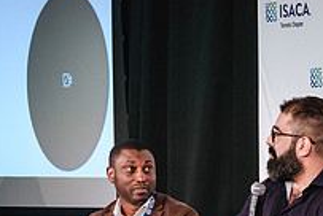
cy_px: 246
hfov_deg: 5.4
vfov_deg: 3.6
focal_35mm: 384
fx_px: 3450
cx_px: 116
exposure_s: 1/80
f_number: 2.8
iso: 800
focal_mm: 83.8
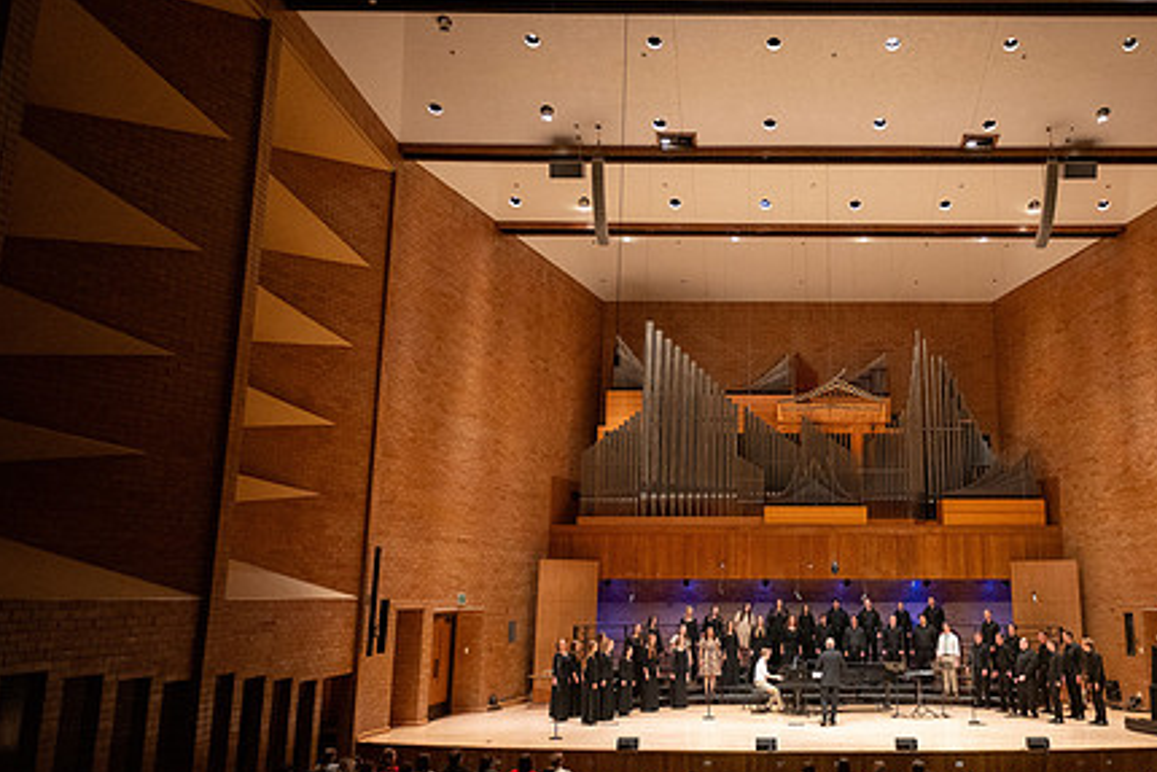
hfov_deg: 56.1
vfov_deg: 40.0
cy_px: 362
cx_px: 764
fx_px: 1061
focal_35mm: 33
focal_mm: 24
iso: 3200
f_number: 2.8
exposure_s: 1/500
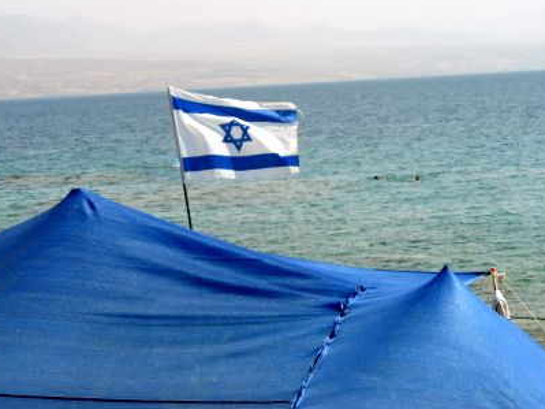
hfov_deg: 18.7
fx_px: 1653
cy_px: 200
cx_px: 236
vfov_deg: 14.1
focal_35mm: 105
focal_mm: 16
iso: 80
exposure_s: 1/500
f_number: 4.1
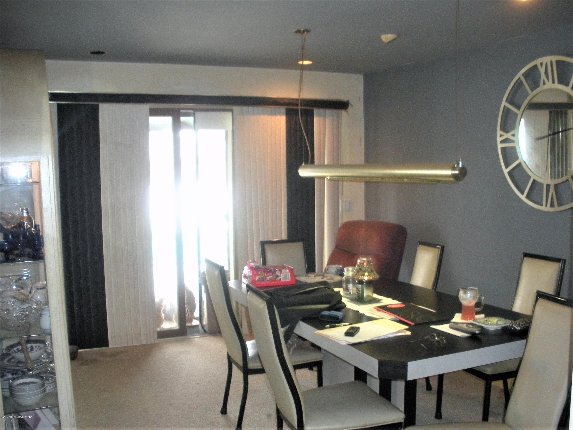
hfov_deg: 52.6
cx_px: 286
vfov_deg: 40.7
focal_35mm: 35
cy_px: 215
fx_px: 579
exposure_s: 1/30
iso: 400
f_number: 3.5
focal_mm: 6.3
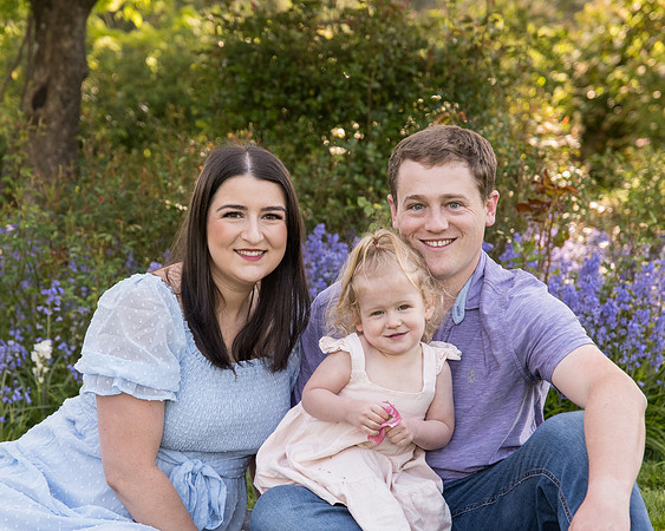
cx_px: 261
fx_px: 2033
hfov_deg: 18.6
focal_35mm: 103
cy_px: 295
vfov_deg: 14.9
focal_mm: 66
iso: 640
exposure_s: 1/400
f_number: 4
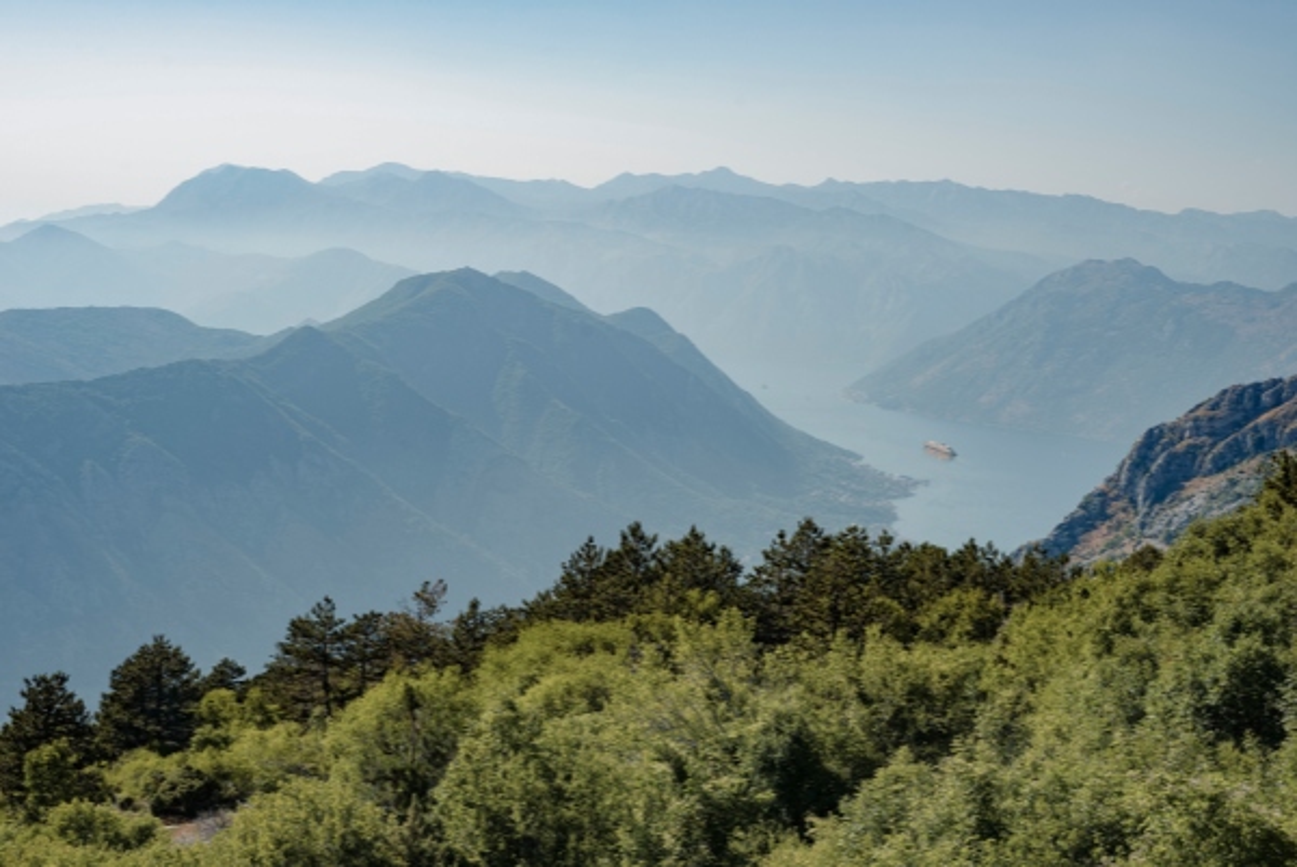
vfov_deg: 27.0
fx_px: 1803
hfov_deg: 39.6
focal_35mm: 50
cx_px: 648
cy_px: 434
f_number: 8
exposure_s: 1/640
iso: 200
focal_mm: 50
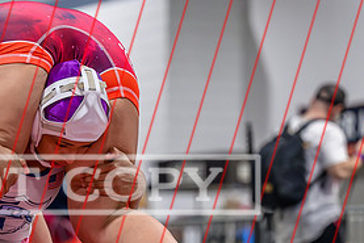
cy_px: 269
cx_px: 108
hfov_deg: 7.6
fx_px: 2721
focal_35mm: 269
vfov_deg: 5.1
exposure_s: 1/1000
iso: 3200
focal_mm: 99
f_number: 2.8
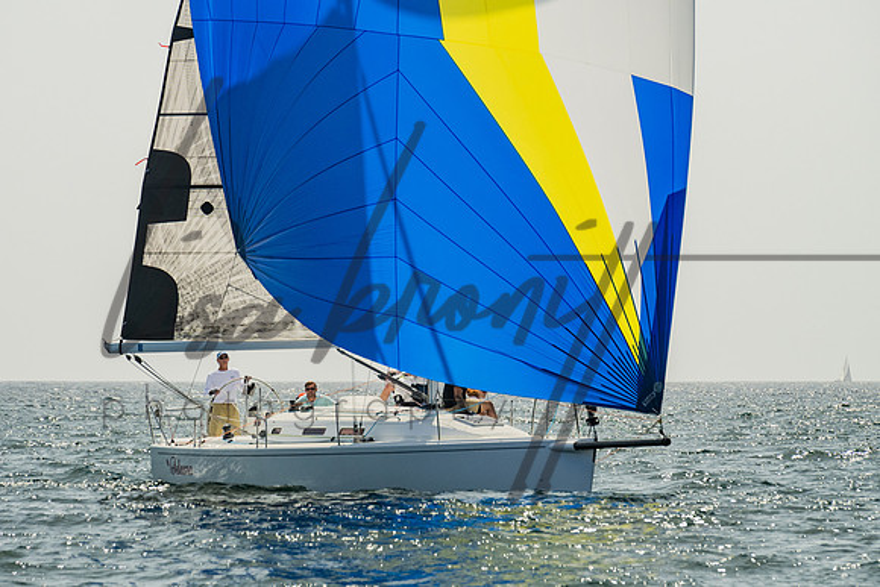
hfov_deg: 5.8
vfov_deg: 3.9
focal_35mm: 353
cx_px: 414
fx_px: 8642
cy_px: 227
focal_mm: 200
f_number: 6.3
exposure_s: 1/1000
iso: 320
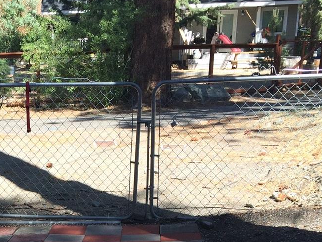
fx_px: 642
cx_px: 19
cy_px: 264
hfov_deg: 27.0
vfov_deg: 20.4
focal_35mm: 69
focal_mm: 4.12
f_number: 2.2
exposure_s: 1/507
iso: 32
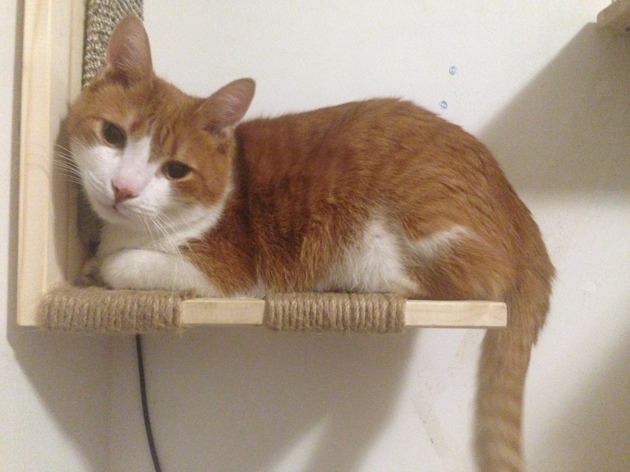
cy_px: 236
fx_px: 601
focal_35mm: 33
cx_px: 315
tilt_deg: +2.7
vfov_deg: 42.9
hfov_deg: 55.4
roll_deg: -1.4
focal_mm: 4.12
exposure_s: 1/15
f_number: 2.4
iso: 640
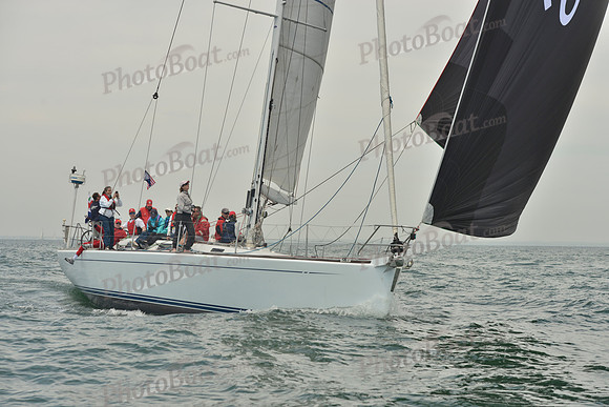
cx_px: 304
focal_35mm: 75
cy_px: 204
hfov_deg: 27.0
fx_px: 1269
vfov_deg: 18.2
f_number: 8
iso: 280
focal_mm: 75
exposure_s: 1/1250
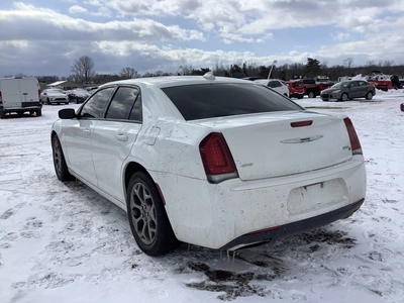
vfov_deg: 45.4
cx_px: 202
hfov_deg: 58.4
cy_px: 152
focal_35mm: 31
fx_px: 362
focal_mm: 3.3
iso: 25
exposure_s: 1/3268
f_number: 2.4
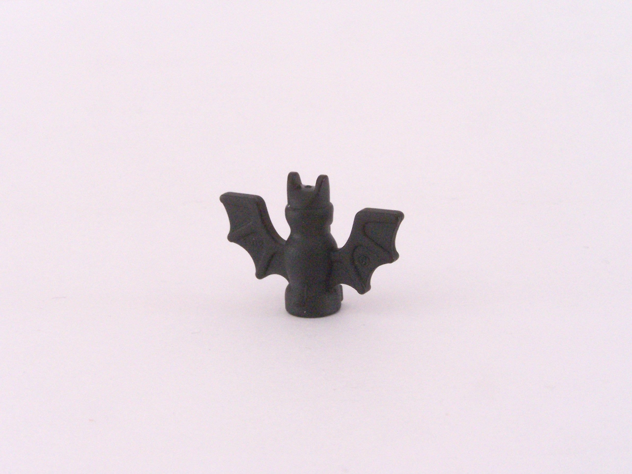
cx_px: 316
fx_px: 1260
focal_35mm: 69
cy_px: 237
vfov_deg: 21.3
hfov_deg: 28.2
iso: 400
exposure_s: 1/2
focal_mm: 11.5
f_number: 8
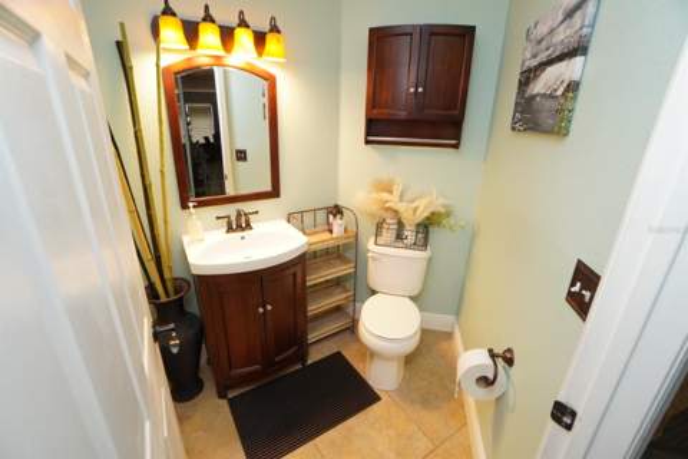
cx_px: 344
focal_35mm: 15
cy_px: 230
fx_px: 287
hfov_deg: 100.4
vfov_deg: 77.3
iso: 1000
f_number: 5.6
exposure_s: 1/60
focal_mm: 10
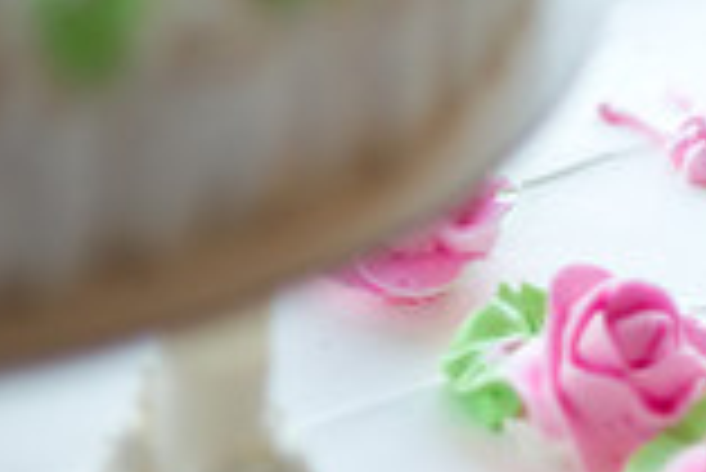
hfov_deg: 6.5
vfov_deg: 4.4
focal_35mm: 313
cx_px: 1070
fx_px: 6144
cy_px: 432
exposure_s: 1/2500
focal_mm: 85
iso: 1600
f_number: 1.8
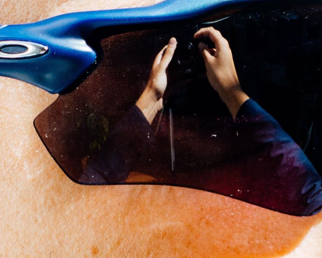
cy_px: 144
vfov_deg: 6.8
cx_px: 118
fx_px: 2164
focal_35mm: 227
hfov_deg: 8.5
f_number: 4
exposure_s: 1/250
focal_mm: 25.7
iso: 125
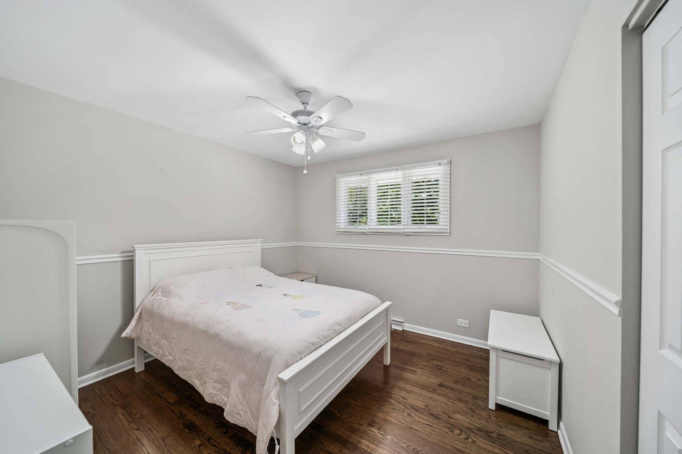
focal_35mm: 13
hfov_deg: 108.4
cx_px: 341
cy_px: 227
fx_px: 246
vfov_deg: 85.4
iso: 400
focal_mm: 13
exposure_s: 1/40
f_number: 8
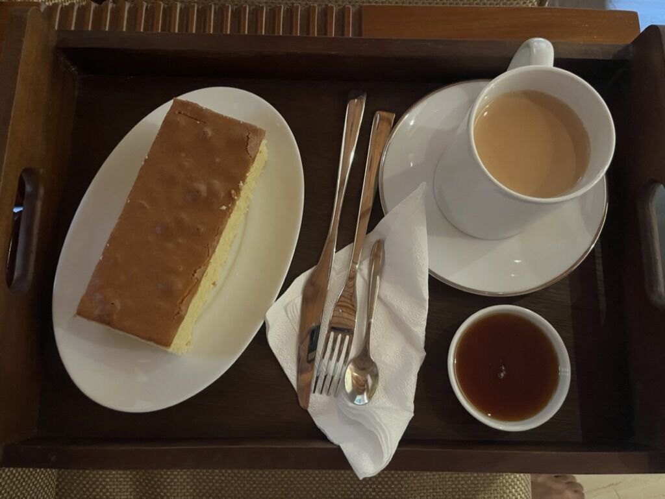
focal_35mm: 26
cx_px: 332
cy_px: 250
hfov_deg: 67.3
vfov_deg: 53.1
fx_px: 500
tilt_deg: -77.1
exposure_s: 1/25
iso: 640
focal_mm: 5.1
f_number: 1.6
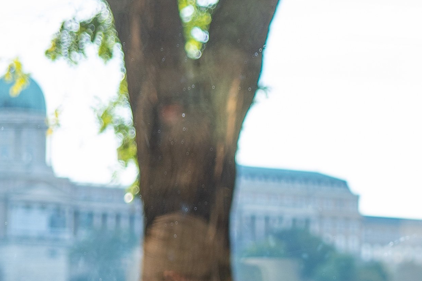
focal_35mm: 193
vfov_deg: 7.1
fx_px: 2262
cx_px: 633
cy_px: 180
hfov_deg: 10.3
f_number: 3.2
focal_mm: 50
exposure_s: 1/160
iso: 100
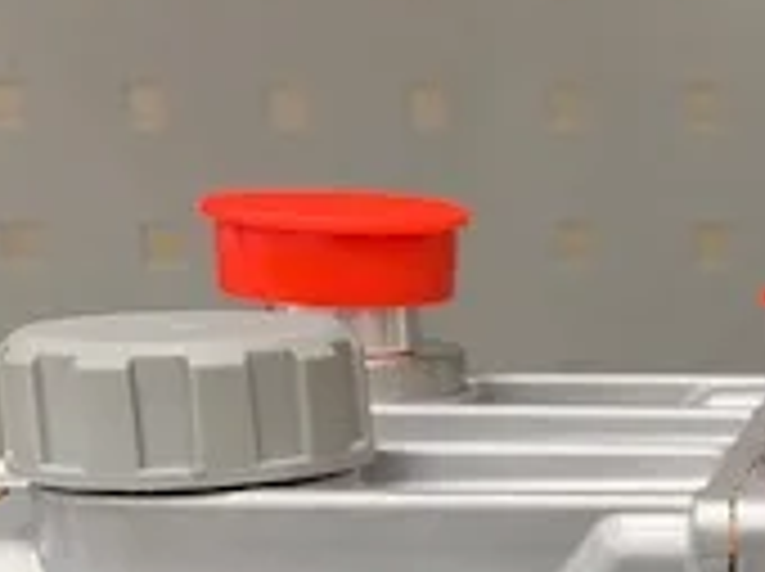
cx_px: 1161
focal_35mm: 98
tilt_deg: -18.4
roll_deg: +0.3
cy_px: 811
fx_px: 2163
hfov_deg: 17.9
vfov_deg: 14.2
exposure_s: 1/50
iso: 64
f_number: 1.8
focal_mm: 4.25
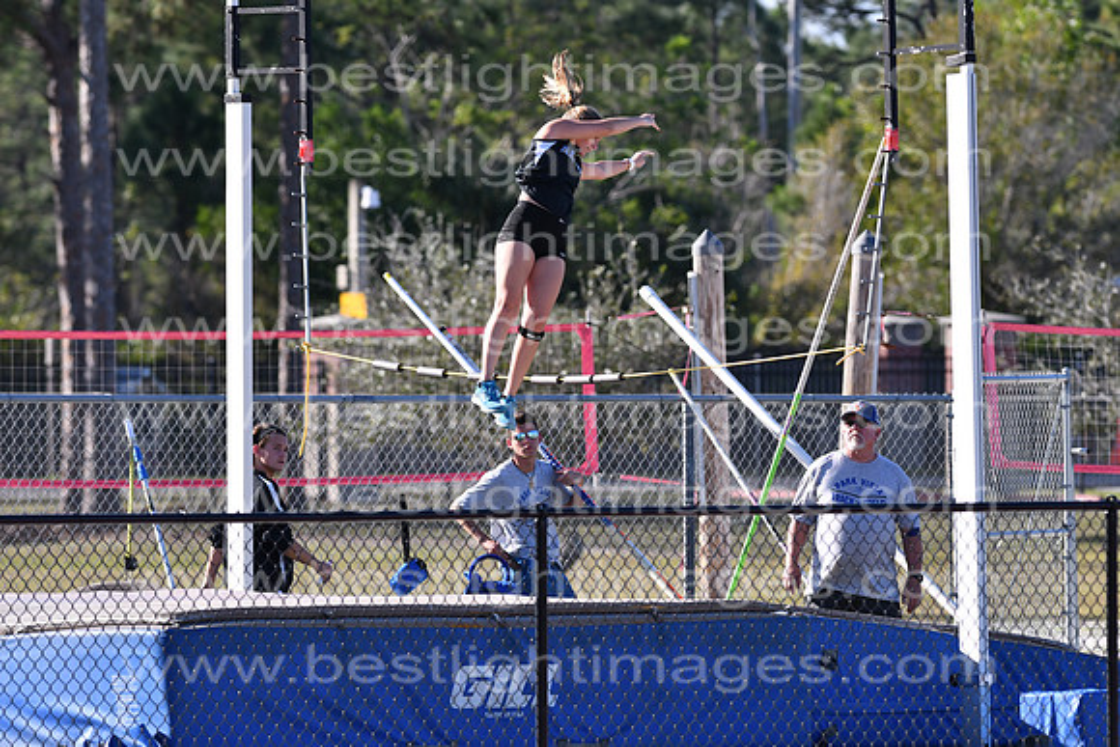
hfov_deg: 4.6
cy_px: 374
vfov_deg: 3.1
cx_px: 560
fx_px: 14003
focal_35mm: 450
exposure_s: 1/1600
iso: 400
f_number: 5.6
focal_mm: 300
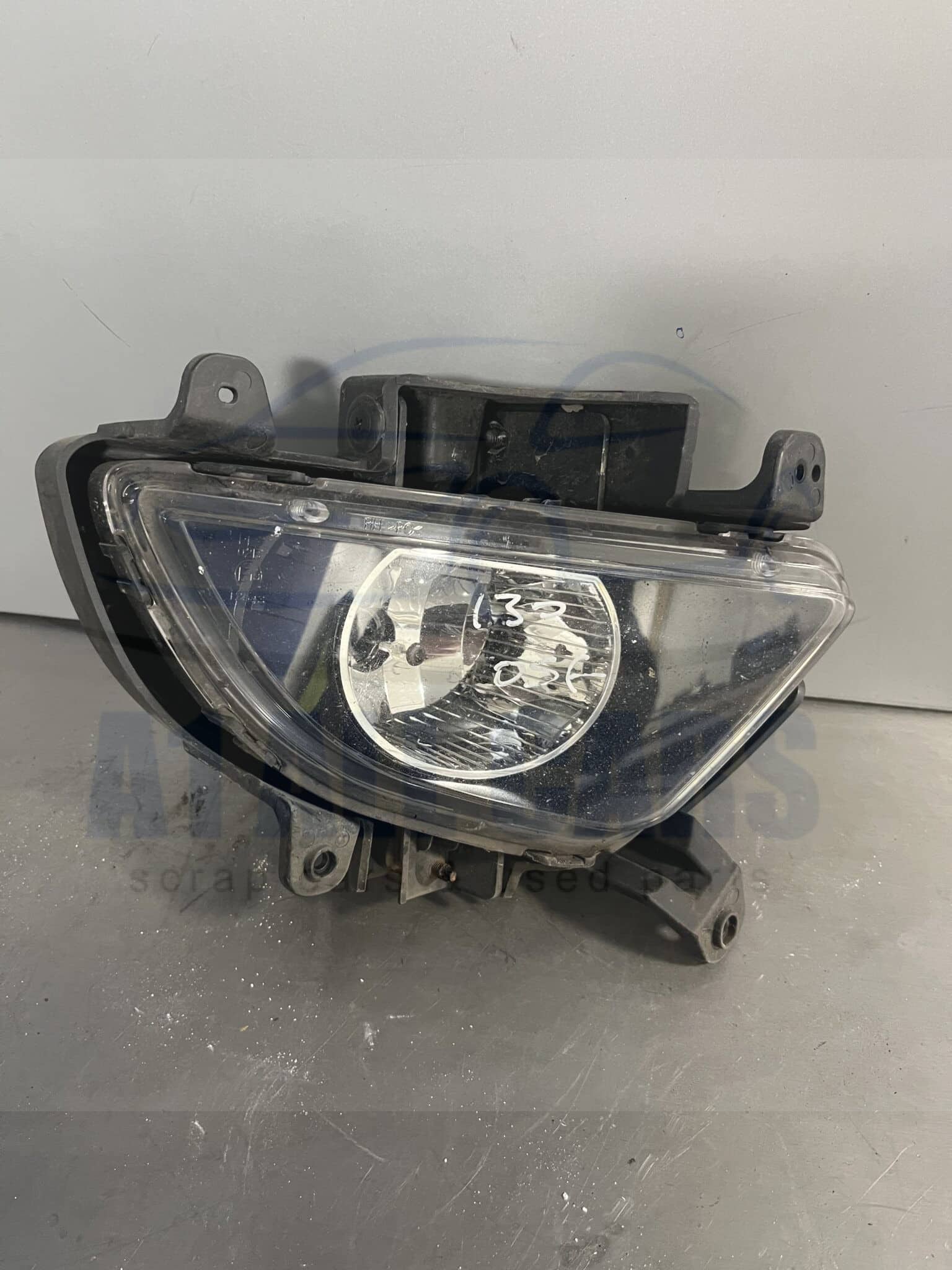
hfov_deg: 53.1
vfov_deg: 67.3
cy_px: 635
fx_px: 953
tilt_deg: -40.1
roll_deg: +1.9
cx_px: 476
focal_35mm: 26
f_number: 1.6
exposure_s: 1/50
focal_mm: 5.1
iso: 400
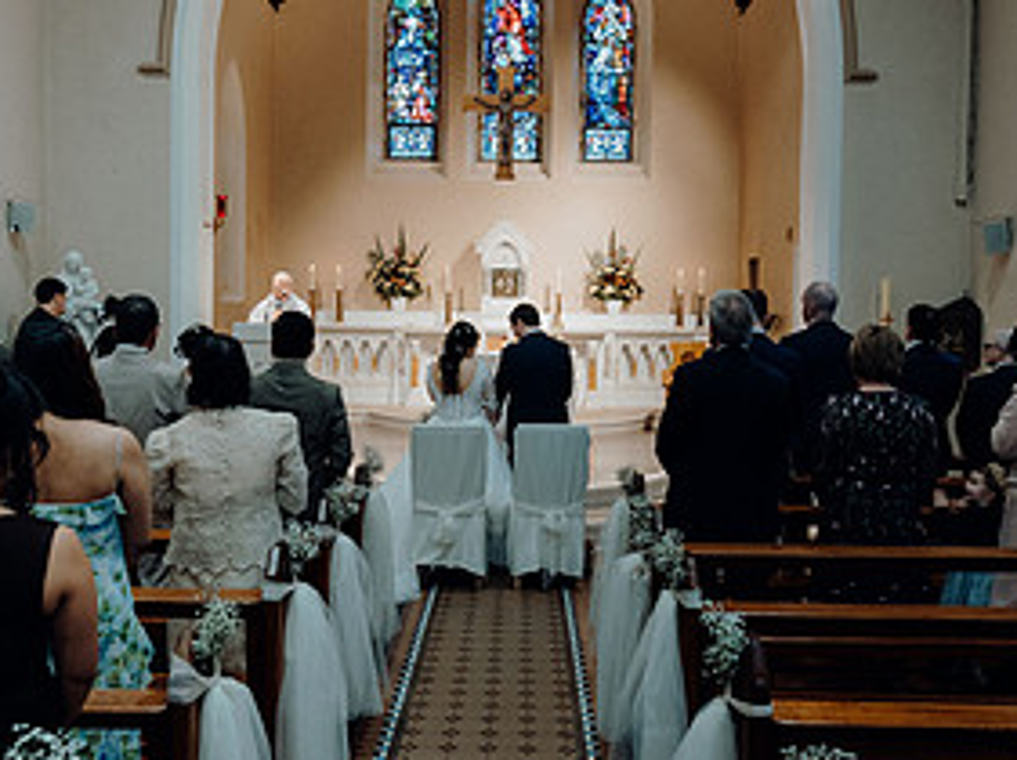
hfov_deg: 50.2
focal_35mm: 37
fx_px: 1086
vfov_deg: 38.6
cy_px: 351
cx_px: 510
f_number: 3.5
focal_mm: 24
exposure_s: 1/160
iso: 2500
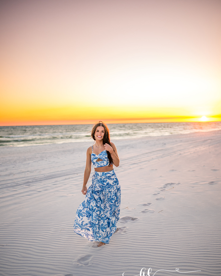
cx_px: 112
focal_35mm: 40
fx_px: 327
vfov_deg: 45.6
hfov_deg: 37.3
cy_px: 160
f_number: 1.8
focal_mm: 35
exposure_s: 1/1250
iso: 400
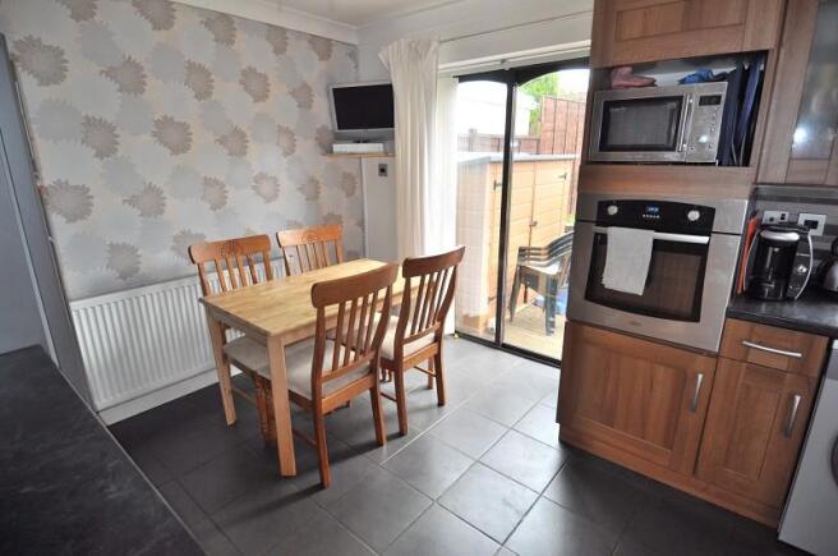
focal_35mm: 18
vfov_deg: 67.2
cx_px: 419
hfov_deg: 90.1
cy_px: 278
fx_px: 418
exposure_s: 1/125
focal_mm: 12
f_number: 4
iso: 400
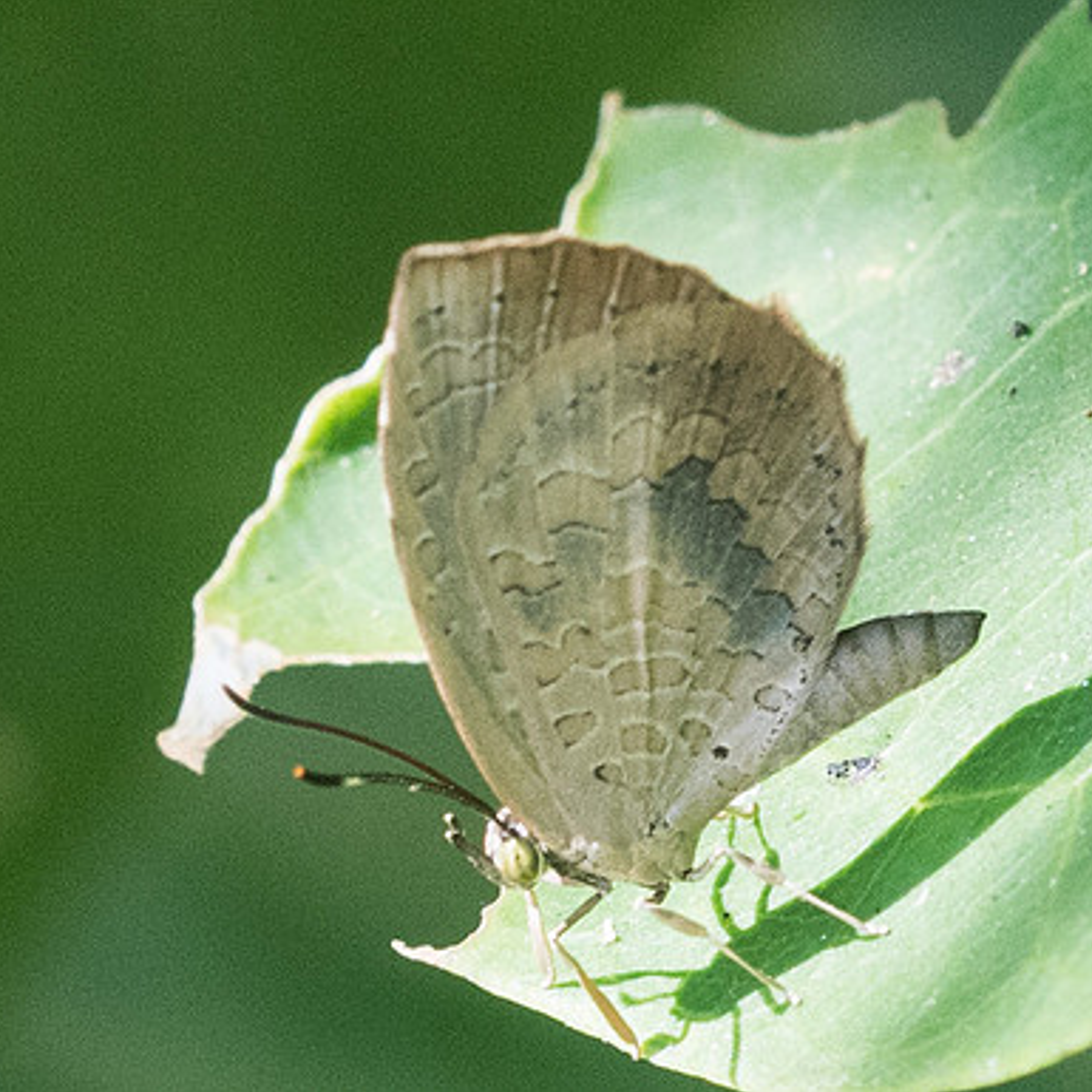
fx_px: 44434
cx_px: 712
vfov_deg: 1.4
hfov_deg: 1.4
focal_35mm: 1245
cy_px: 493
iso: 800
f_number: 9
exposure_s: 1/250
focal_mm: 150
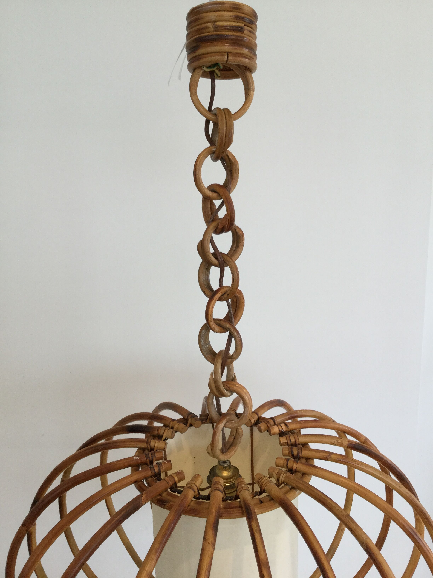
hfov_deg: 45.4
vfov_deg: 58.4
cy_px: 289
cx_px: 216
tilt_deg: -11.2
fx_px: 517
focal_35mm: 31
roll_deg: +0.3
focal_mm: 3.3
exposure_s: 1/33
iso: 32
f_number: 2.4
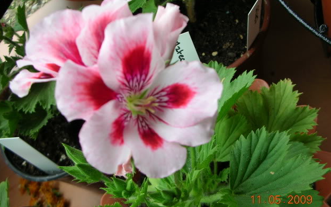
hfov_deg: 51.5
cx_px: 166
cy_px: 99
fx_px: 343
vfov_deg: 33.6
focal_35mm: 38
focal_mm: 5.8
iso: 50
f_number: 3
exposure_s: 1/120
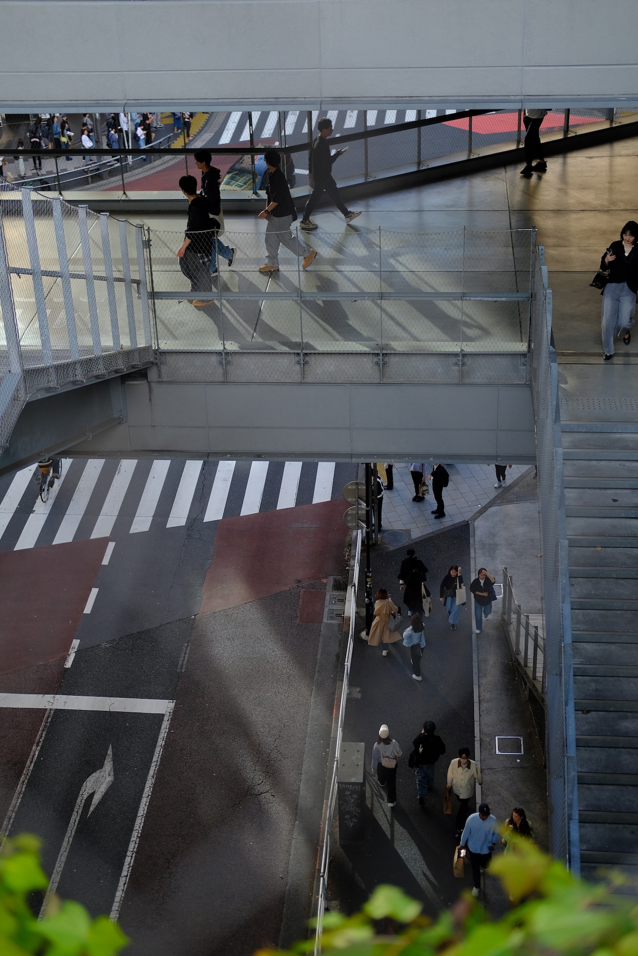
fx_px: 1409
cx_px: 319
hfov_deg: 25.5
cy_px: 478
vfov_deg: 37.5
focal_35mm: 53
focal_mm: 35
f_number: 2
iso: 400
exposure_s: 1/2000
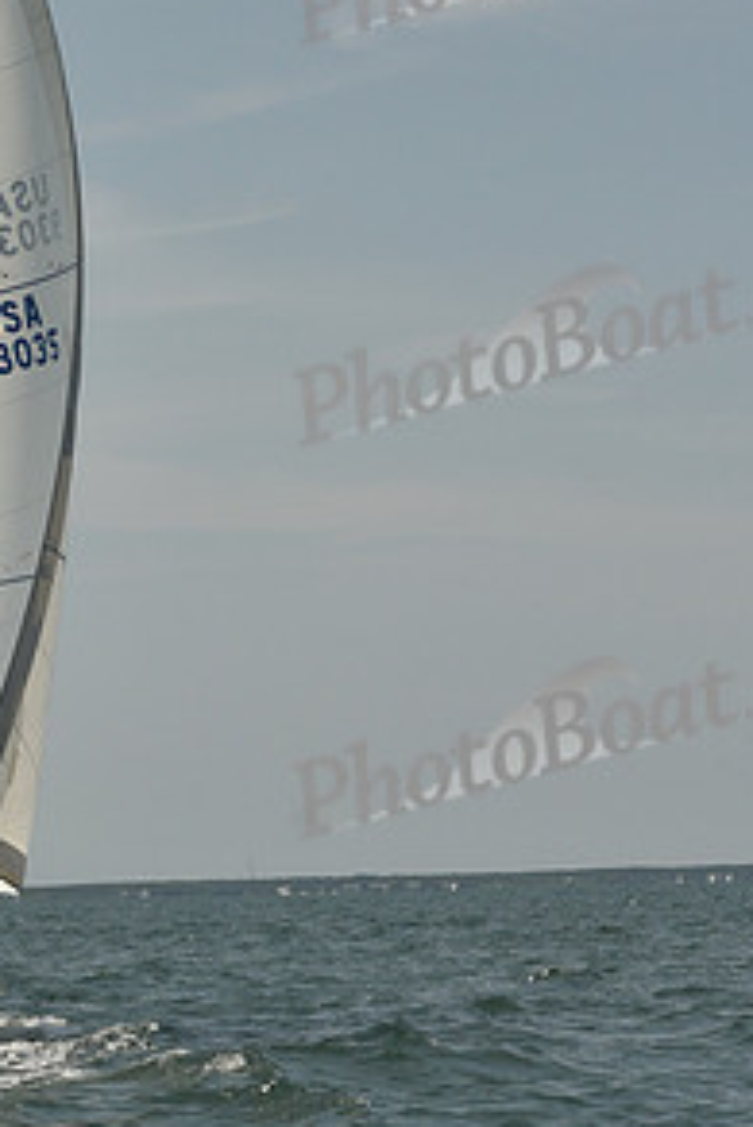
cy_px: 201
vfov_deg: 14.7
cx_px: 95
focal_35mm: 139
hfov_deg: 9.8
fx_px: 4356
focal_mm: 70
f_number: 8
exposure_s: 1/1000
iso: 320
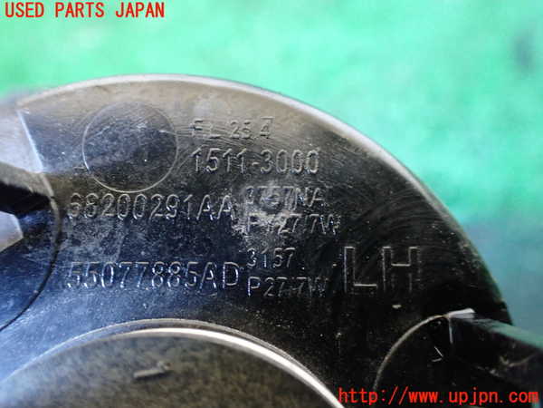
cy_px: 204
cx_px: 272
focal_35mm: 30
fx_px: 471
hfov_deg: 60.0
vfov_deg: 46.8
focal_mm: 5.4
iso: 1000
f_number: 2.3
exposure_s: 1/30
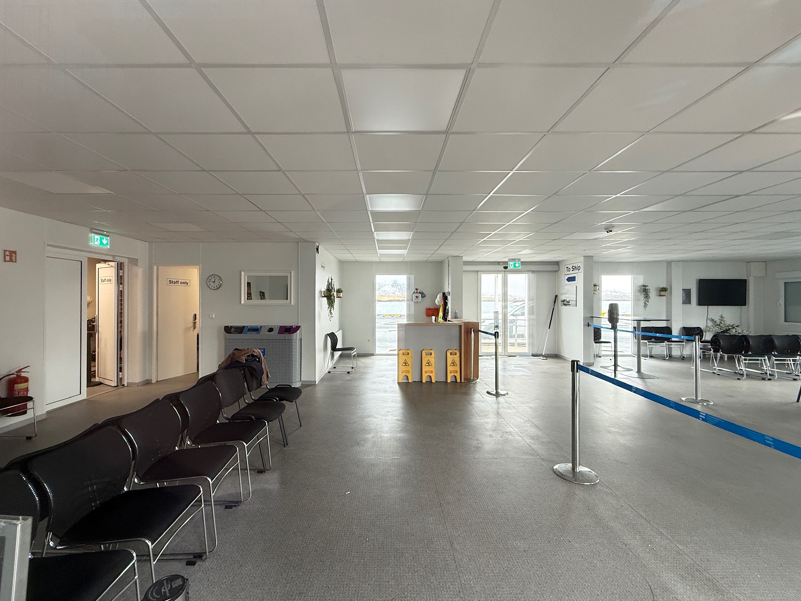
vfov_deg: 81.8
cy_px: 298
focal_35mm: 15
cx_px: 387
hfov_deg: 98.1
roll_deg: -0.4
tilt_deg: +0.9
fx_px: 347
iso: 250
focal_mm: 2.22
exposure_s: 1/99
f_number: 2.2
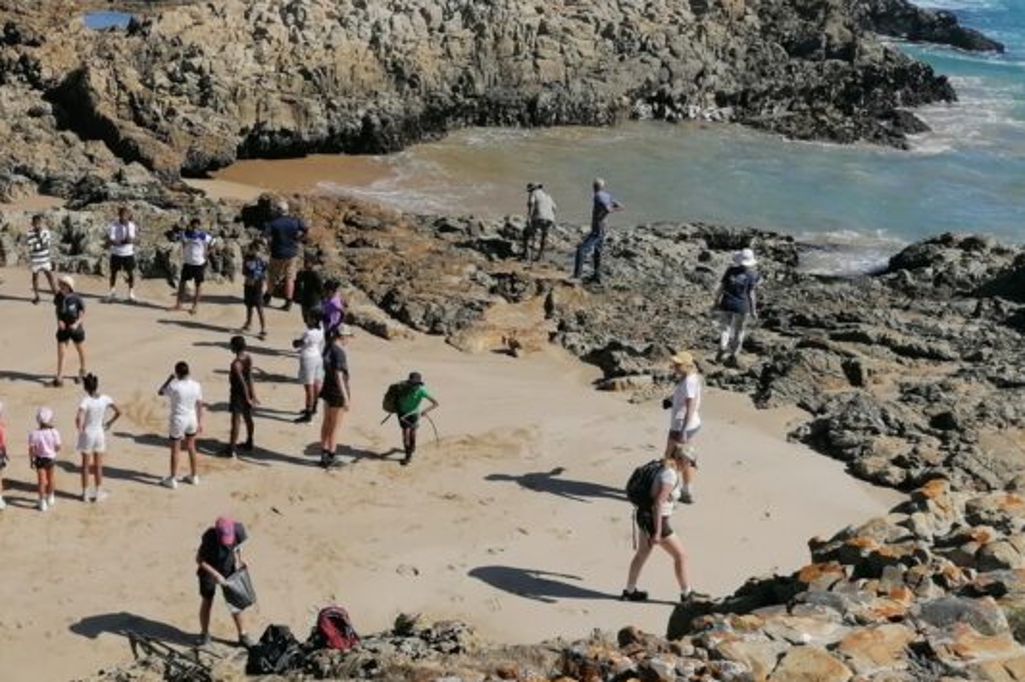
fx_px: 1537
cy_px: 213
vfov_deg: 24.9
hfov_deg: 35.2
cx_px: 150
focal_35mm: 54
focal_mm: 4.75
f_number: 1.8
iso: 50
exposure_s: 1/2252
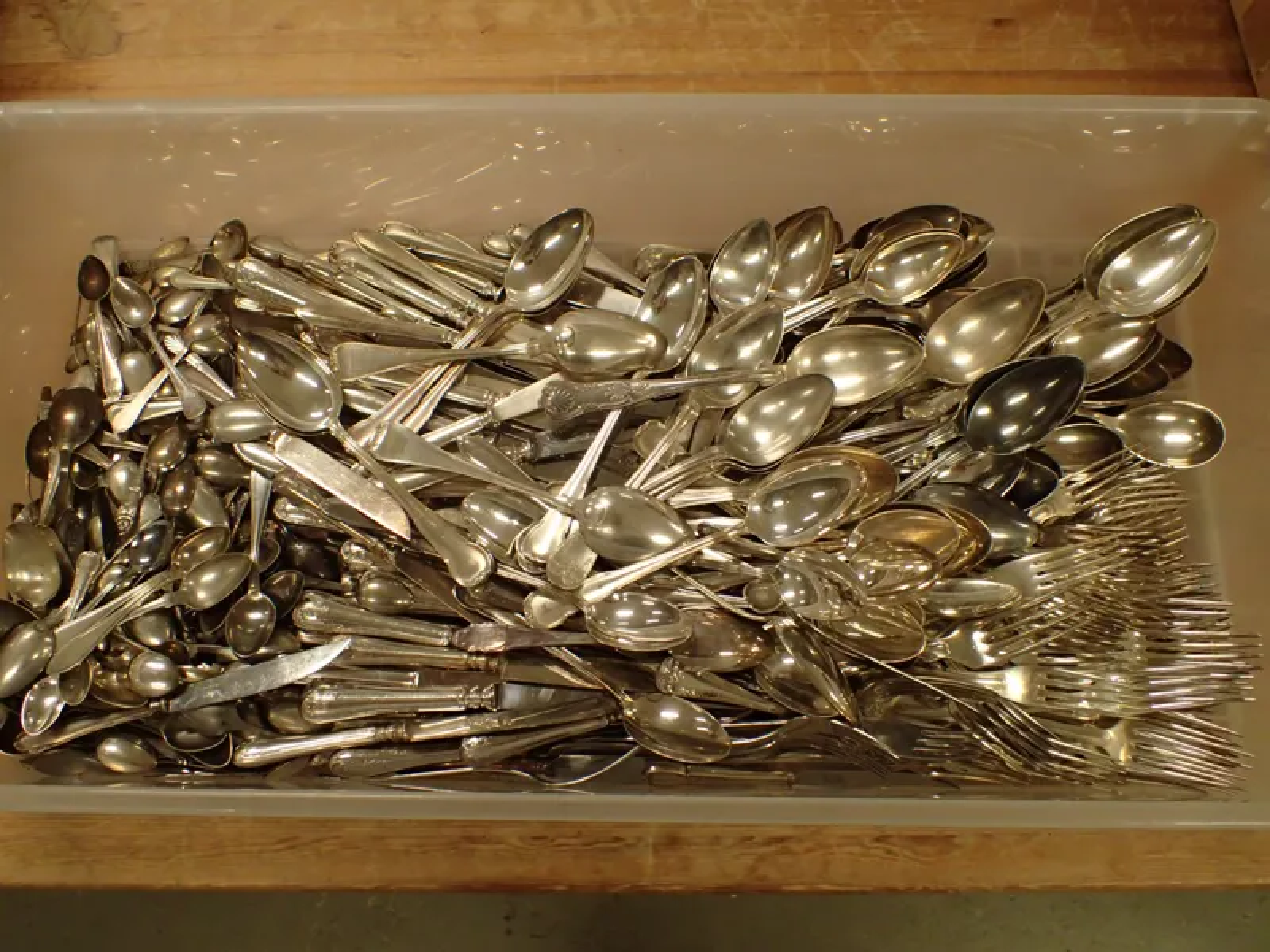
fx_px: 1101
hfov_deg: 60.0
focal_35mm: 30
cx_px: 635
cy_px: 476
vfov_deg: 46.8
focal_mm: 5.5
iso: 640
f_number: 2.3
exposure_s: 1/125
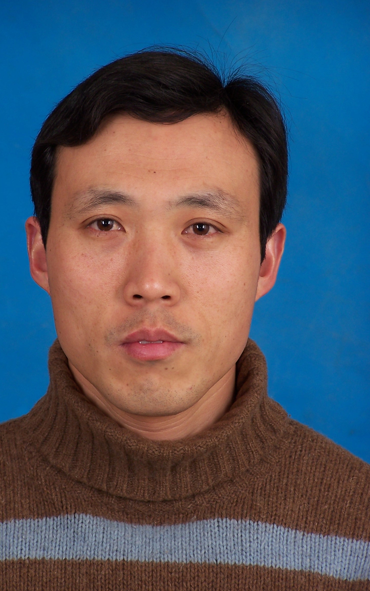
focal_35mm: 222
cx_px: 156
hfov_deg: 5.9
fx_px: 3582
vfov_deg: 9.4
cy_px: 295
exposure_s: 1/125
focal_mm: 34.6
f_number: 3.2
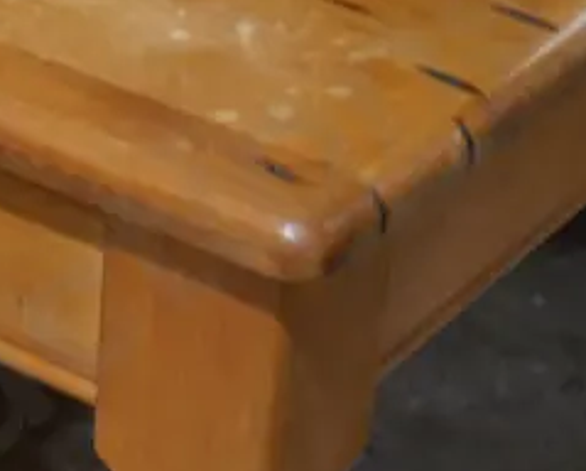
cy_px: 381
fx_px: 2467
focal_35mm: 142
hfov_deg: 13.4
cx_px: 0
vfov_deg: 10.9
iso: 640
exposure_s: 1/60
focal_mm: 17
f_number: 4
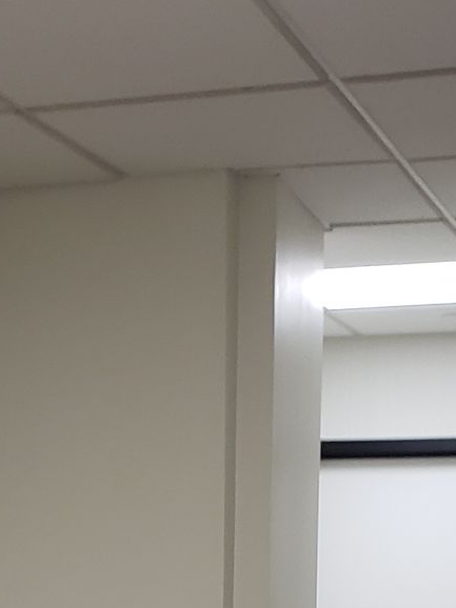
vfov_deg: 19.1
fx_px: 1687
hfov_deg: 15.4
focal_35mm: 96
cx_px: 176
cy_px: 766
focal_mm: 4.3
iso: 320
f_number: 2.4
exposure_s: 1/60
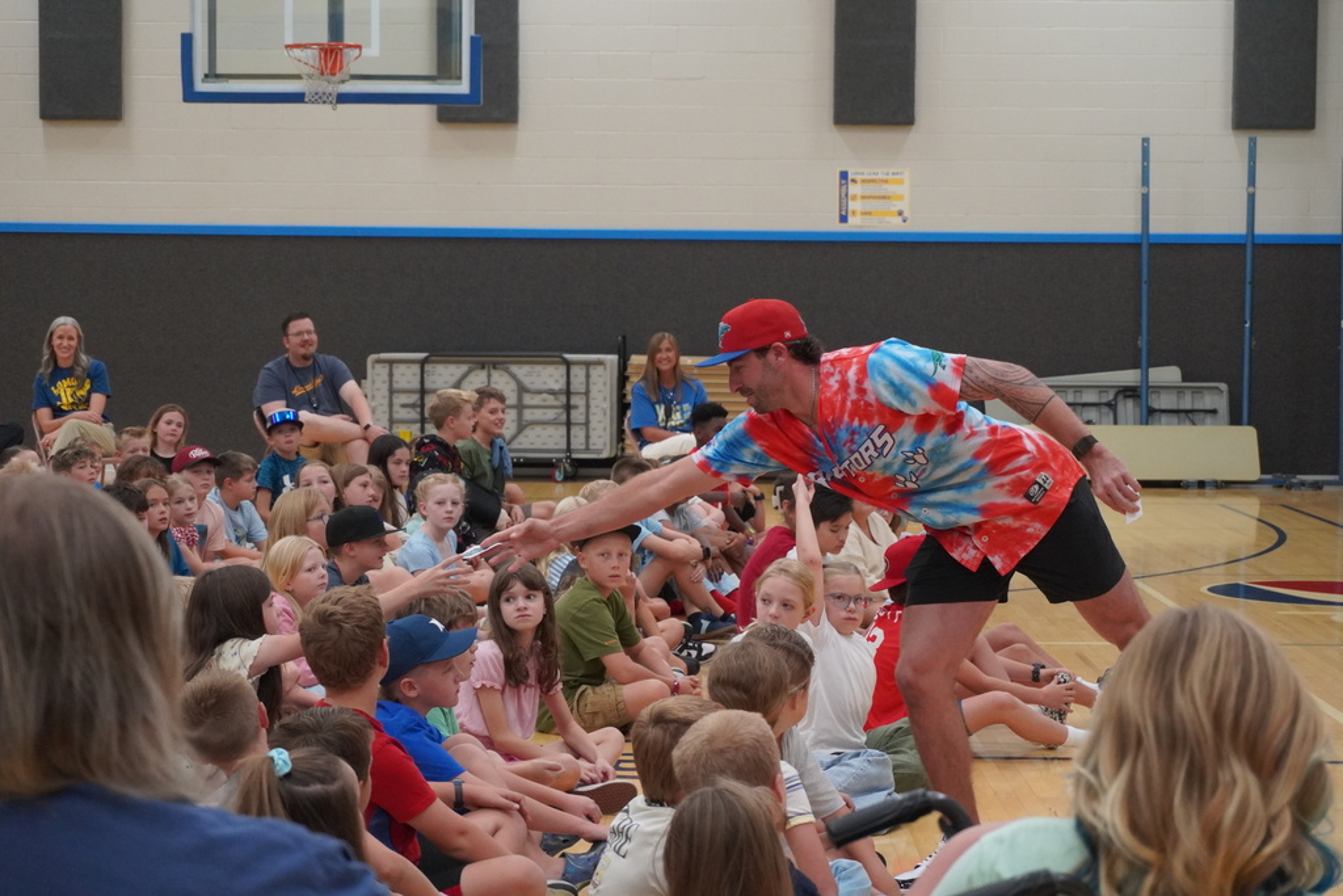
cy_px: 448
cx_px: 672
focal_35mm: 75
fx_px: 2798
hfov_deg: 27.0
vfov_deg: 18.2
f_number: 5.6
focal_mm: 50
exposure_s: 1/160
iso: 3200
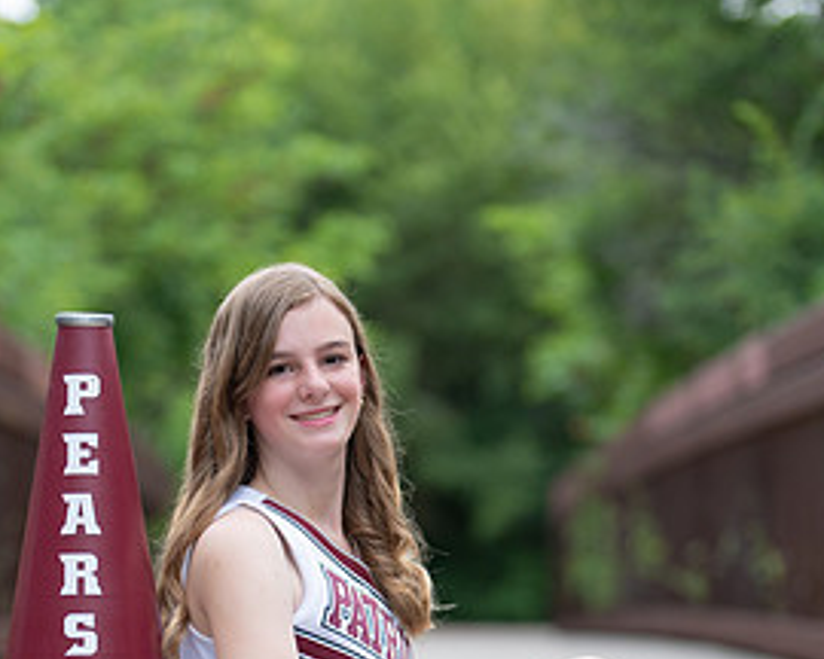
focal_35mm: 125
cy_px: 634
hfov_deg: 15.4
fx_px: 3048
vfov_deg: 12.2
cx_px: 450
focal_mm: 50
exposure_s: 1/320
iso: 100
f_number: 1.2
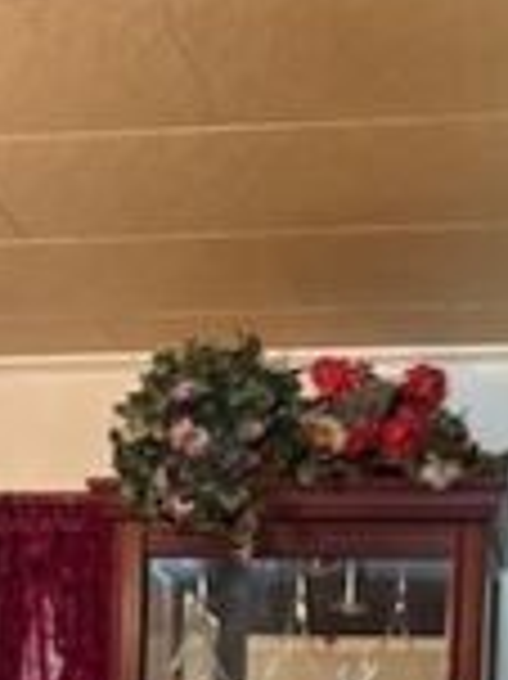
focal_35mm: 92
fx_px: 1803
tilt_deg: -2.9
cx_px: 301
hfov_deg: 16.0
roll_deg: -3.6
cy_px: 1011
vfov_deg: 18.9
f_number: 1.6
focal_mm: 5.96
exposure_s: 1/30
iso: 500
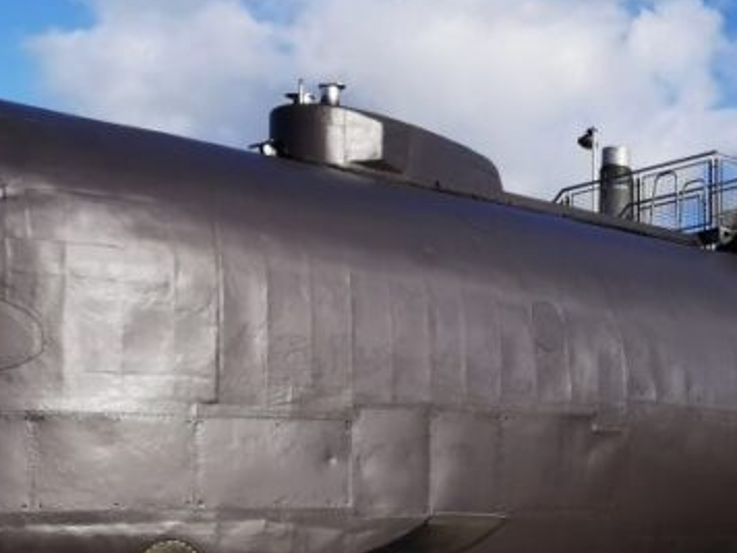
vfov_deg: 21.1
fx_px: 1469
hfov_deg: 26.6
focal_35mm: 69
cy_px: 420
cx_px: 737
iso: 50
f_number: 2.2
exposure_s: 1/899
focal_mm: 2.35
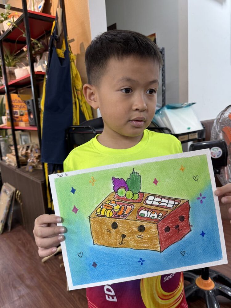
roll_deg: +2.8
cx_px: 116
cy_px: 154
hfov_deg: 56.8
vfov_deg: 71.6
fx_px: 214
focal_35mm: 24
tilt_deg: -11.1
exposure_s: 1/50
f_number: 1.78
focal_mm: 6.76
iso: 125
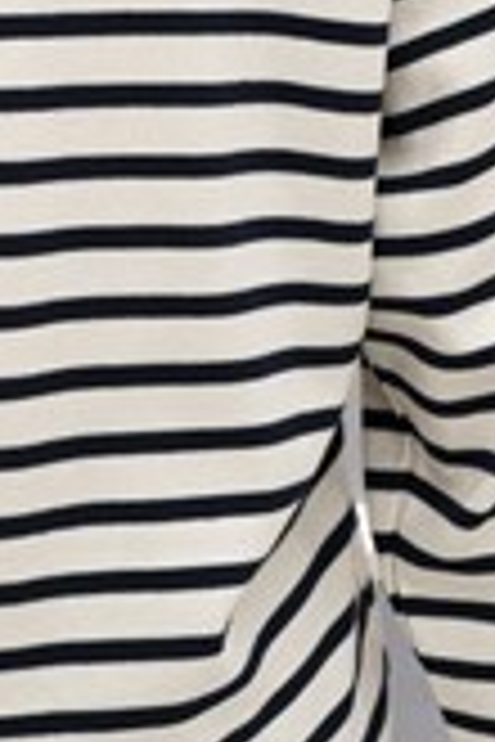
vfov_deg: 20.2
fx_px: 2042
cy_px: 85
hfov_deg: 13.4
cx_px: -112
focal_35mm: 99
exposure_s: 1/60
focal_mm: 28
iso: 640
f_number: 5.6
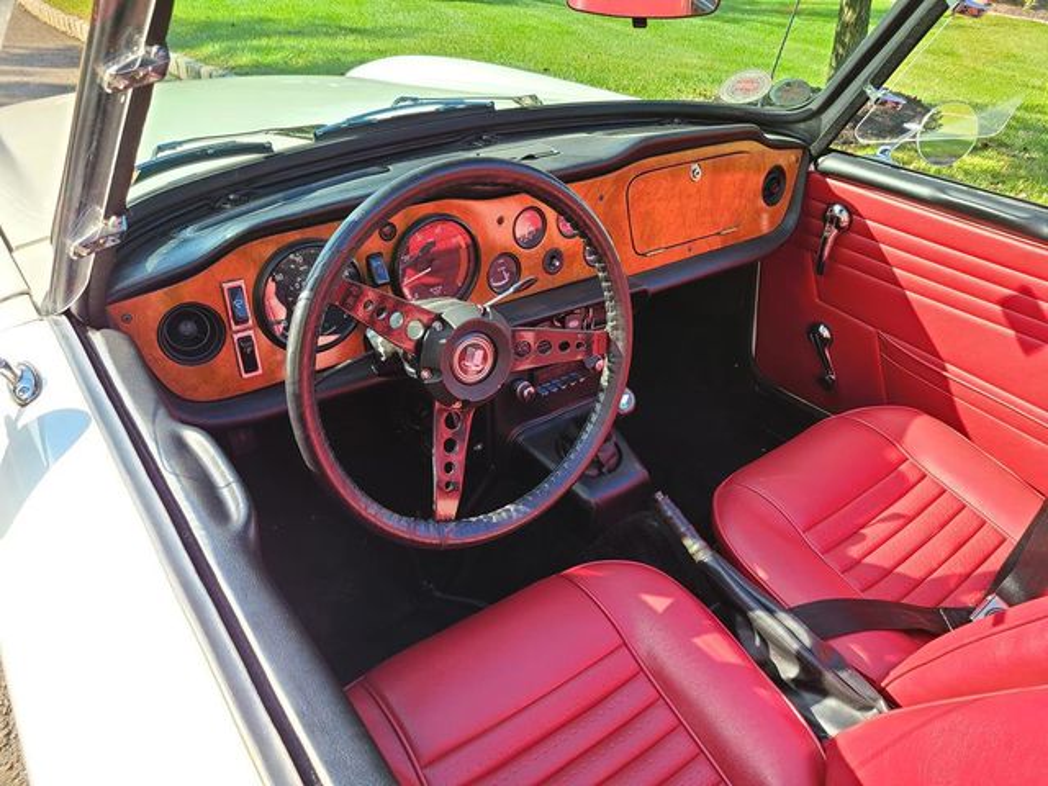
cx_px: 524
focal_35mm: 26
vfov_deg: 53.1
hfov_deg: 67.3
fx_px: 787
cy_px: 393
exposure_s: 1/229
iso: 40
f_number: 1.8
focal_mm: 5.4
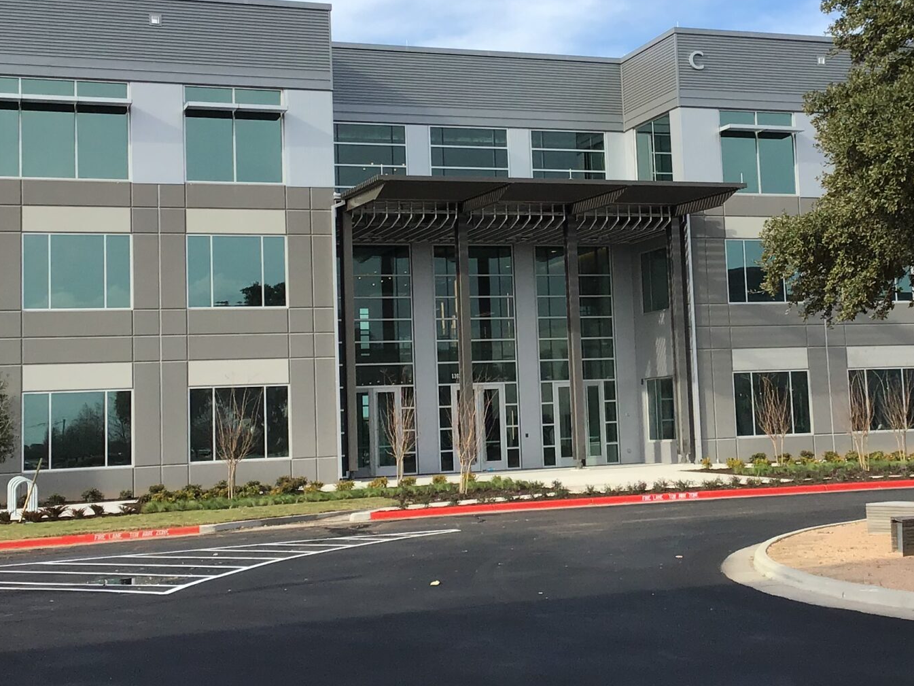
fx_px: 1558
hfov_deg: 32.6
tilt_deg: +5.2
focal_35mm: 59
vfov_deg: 24.7
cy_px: 251
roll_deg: +2.4
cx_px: 547
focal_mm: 3.3
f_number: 2.4
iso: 25
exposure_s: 1/905
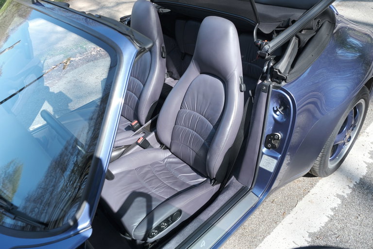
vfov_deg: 47.9
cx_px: 186
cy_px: 124
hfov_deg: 67.4
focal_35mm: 27
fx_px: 280
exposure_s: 1/250
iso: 320
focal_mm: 18
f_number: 4
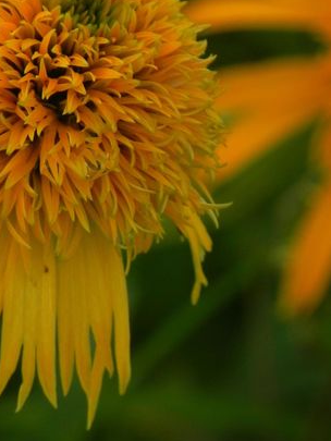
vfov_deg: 2.1
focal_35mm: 949
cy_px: 150
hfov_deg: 1.6
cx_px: 46
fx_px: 12093
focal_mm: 85.6
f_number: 5
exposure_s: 1/60
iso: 160
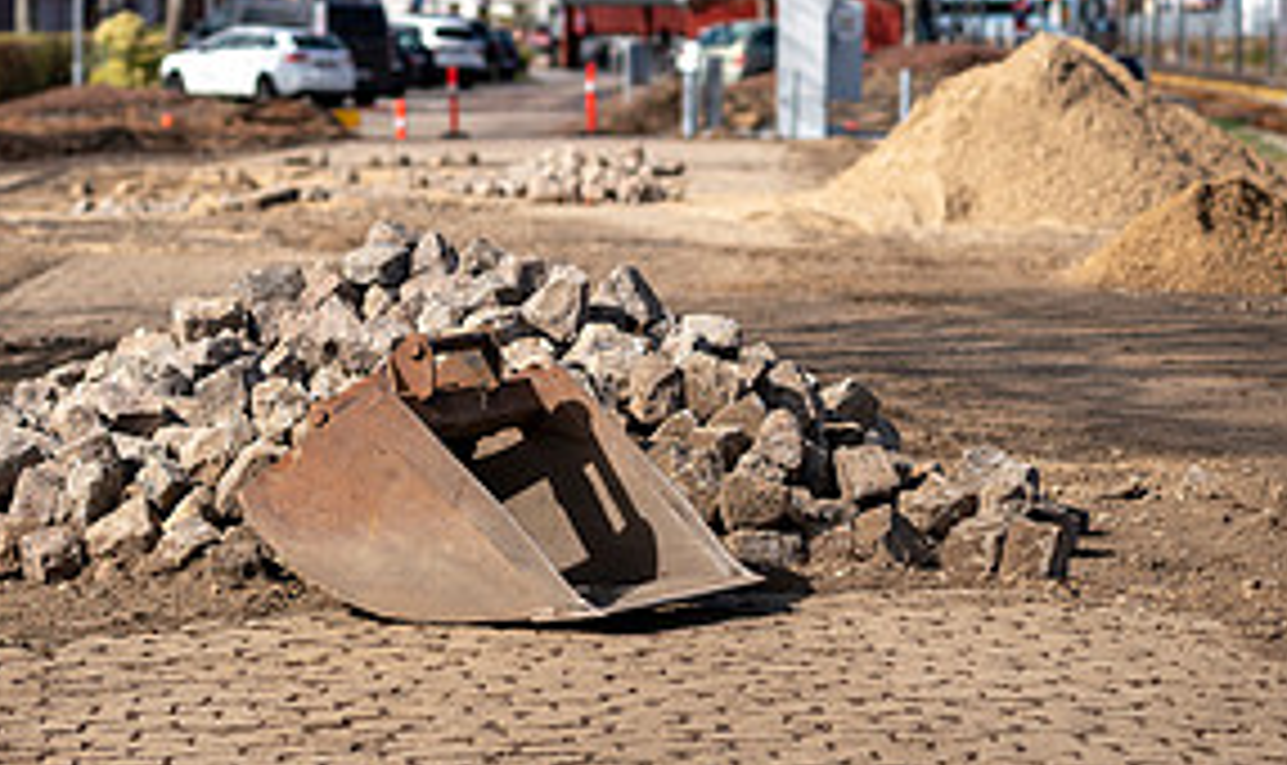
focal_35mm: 185
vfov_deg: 6.8
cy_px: 395
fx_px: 6401
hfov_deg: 11.5
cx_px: 412
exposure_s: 1/1600
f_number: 2.5
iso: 100
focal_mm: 85
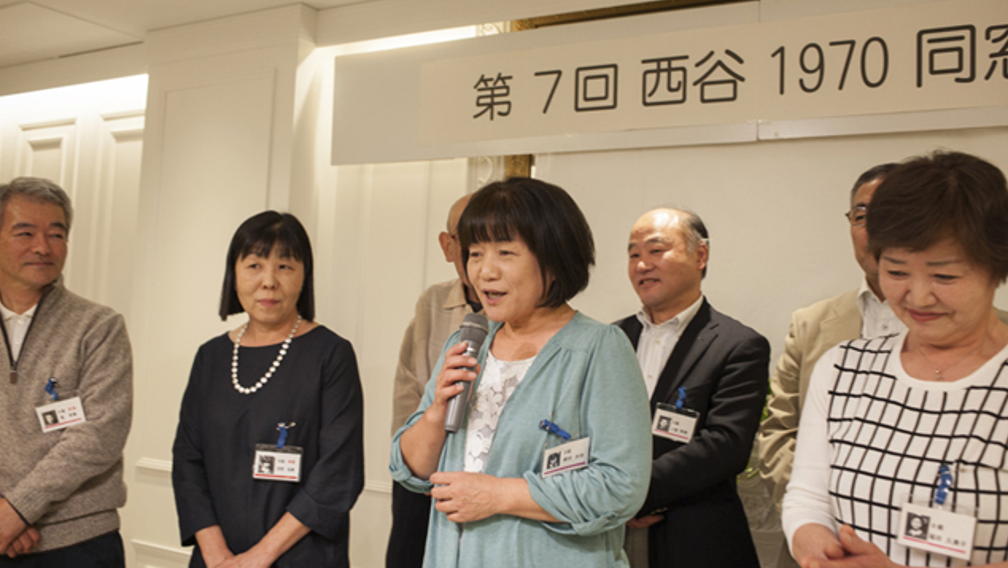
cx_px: 506
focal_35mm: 37
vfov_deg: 32.0
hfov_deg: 54.0
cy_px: 288
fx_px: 989
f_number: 5.6
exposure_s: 1/100
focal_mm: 35
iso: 400
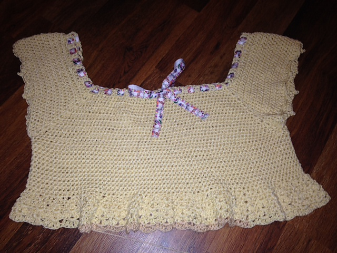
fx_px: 321
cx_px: 168
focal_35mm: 33
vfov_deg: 42.9
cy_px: 126
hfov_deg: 55.4
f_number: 2.4
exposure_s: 1/20
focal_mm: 4.12
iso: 50
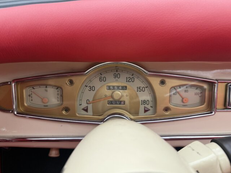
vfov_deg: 56.8
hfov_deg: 71.6
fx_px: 160
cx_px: 116
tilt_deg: -21.6
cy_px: 86
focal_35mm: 24
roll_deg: -1.1
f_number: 1.78
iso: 160
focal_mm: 6.76
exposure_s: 1/49
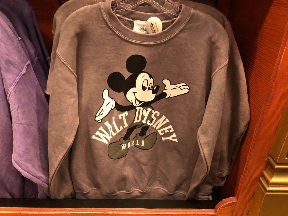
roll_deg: -3.5
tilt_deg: -28.8
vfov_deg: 49.7
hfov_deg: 63.4
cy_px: 108
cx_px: 144
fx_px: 233
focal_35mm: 28
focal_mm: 3.99
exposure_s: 1/4
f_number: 1.8
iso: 100
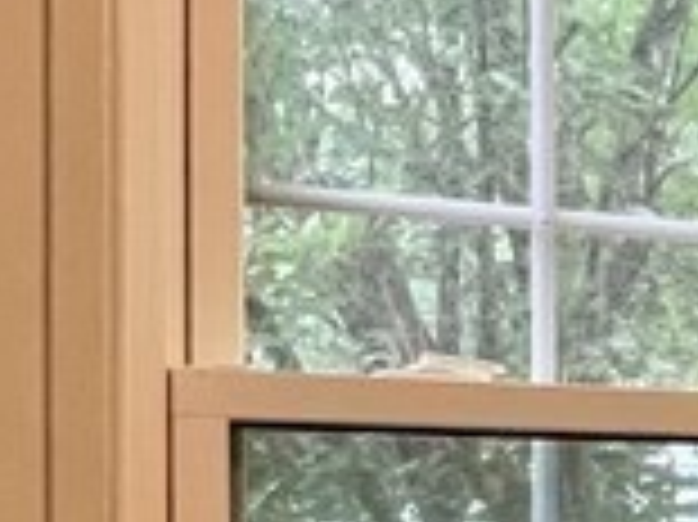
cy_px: 572
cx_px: 1094
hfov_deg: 19.4
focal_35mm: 86
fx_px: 1733
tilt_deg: +1.3
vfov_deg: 16.6
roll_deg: +0.3
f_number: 1.8
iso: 200
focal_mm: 1.57
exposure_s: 1/60
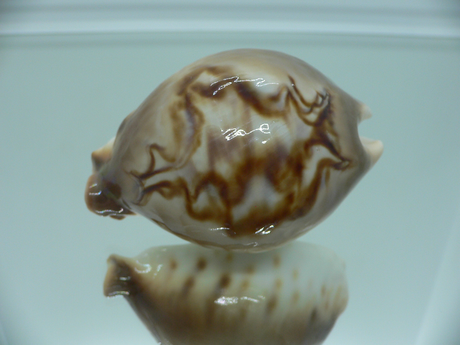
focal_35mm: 35
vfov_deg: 40.7
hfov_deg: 52.6
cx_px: 230
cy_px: 172
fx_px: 465
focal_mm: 4.6
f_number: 2.8
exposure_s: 1/60
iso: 80
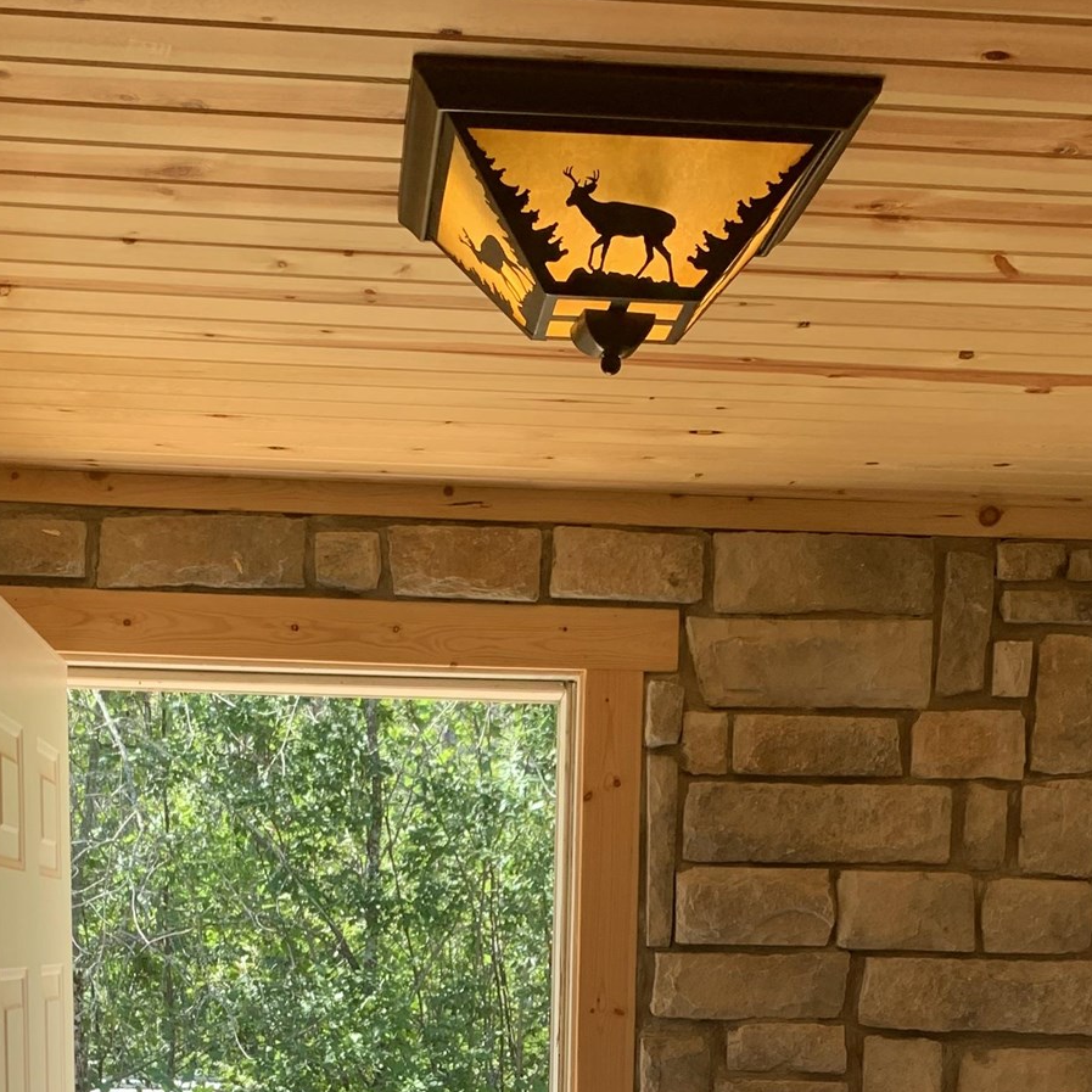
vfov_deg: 26.2
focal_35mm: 59
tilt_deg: -7.5
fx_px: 2106
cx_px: 514
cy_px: 1279
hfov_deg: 29.1
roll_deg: -1.7
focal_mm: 4.25
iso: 25
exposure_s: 1/122
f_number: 1.8
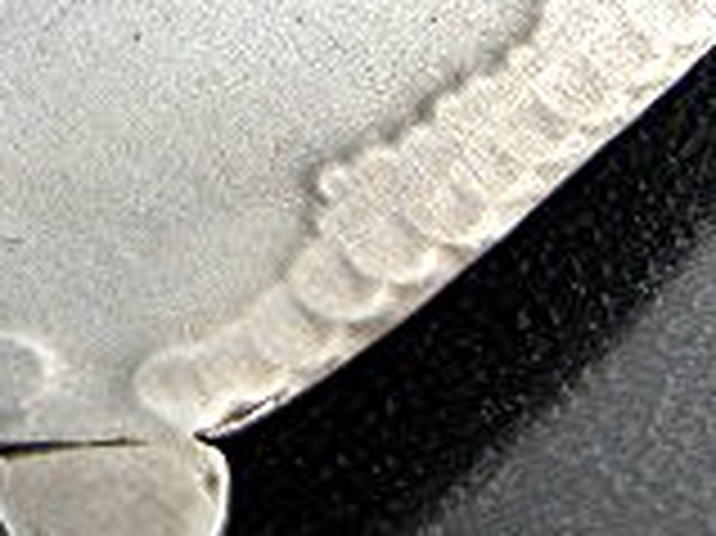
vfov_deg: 8.0
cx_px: -95
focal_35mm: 181
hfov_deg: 10.8
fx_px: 3741
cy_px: -252
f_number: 3.8
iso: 160
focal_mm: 8.1
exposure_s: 1/40.2
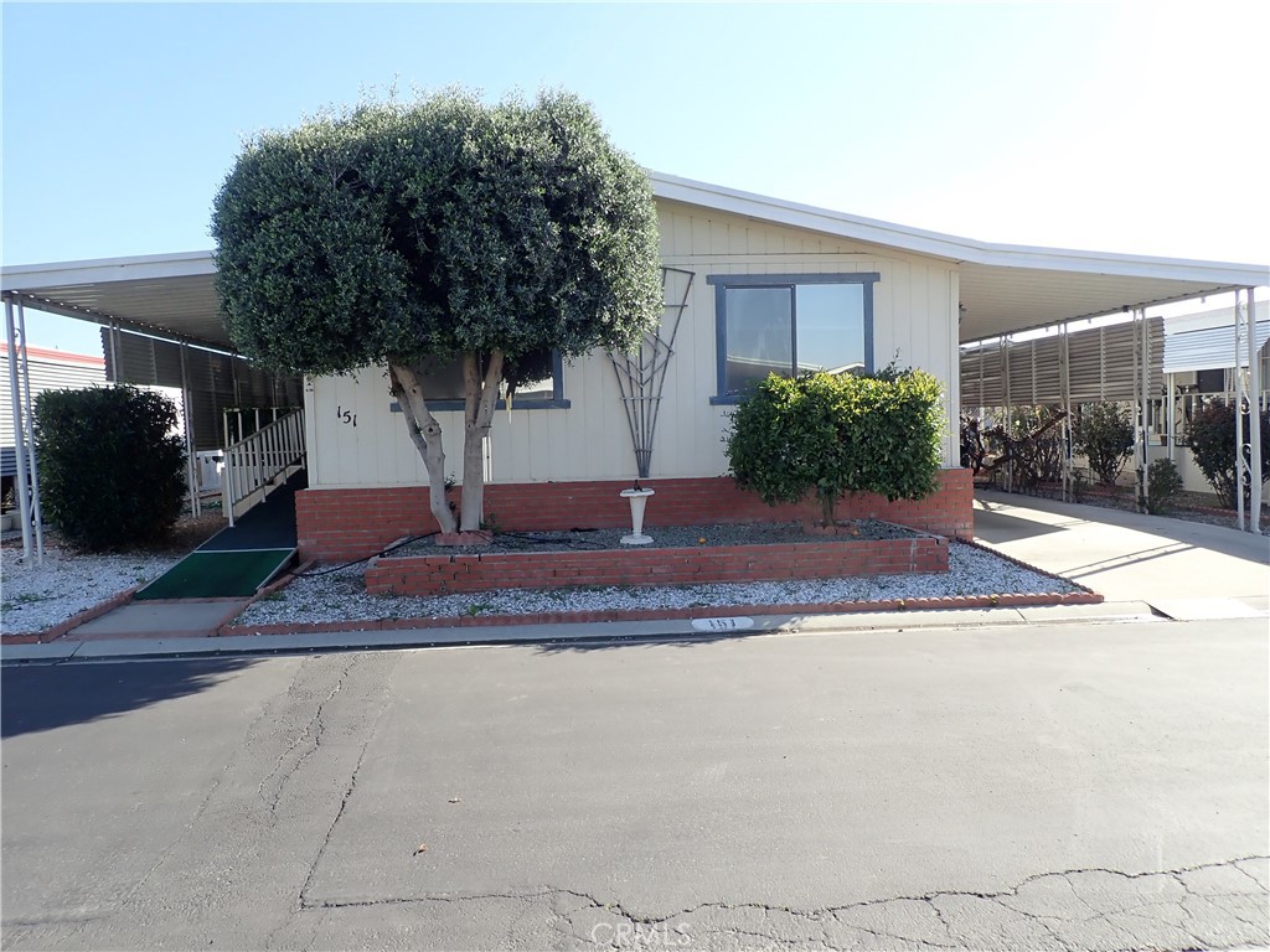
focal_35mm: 25
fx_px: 917
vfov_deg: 54.9
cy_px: 476
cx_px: 635
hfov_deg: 69.4
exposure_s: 1/500
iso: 100
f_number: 2.8
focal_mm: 4.5
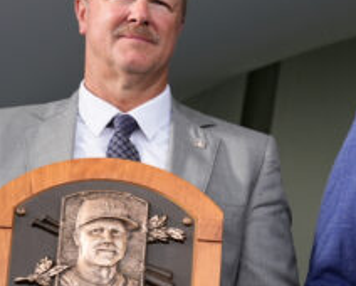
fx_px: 1677
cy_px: 289
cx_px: 521
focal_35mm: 159
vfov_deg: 9.7
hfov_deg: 11.6
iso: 400
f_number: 5
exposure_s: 1/500
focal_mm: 48
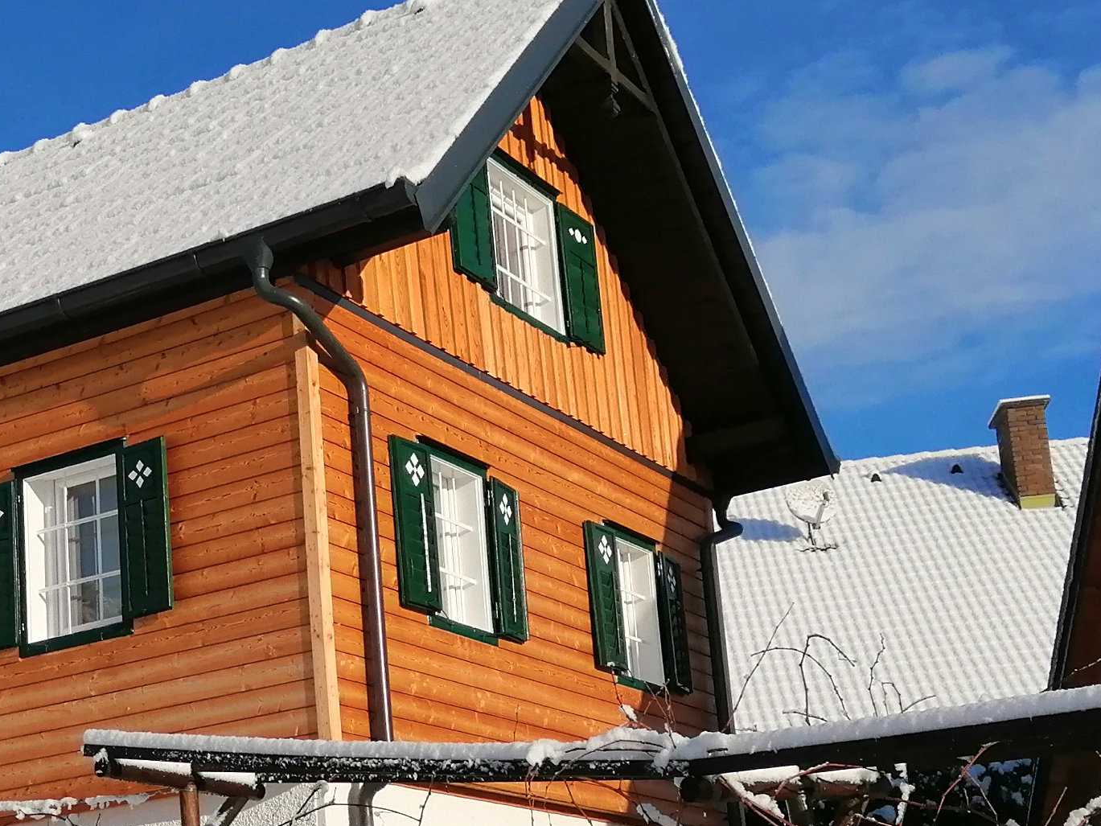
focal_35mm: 62
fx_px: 1972
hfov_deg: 31.0
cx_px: 367
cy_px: 610
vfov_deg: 23.4
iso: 50
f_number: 1.8
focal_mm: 3.6
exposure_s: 1/3676
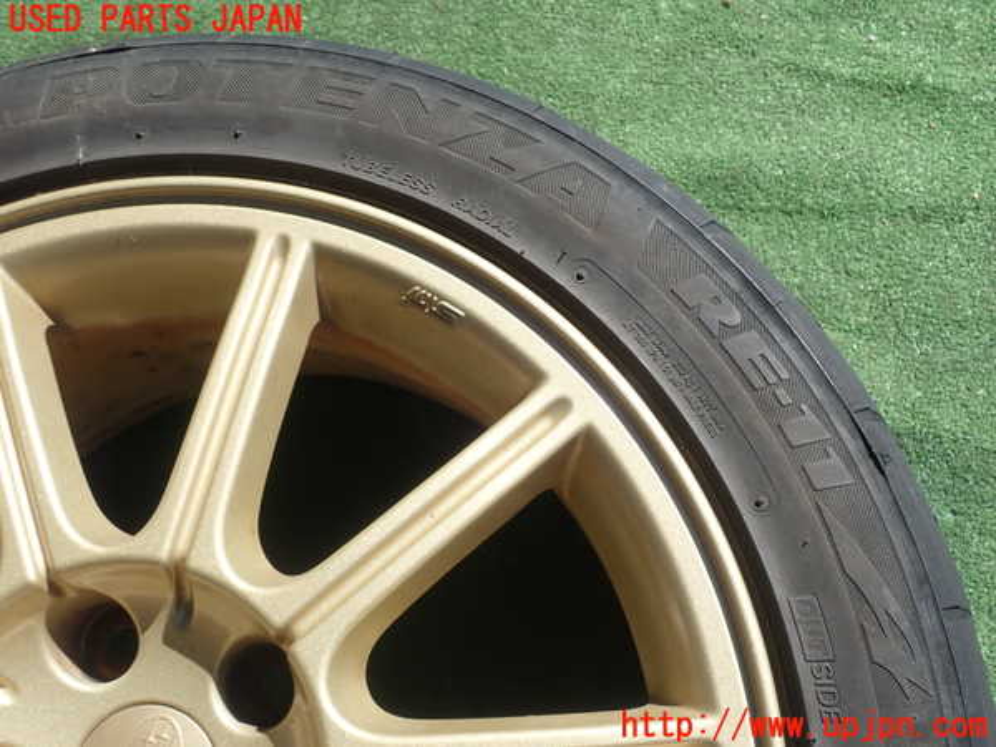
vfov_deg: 36.0
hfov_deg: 46.8
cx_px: 498
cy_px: 374
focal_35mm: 40
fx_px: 1151
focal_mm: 7.34
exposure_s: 1/500
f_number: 4
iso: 100
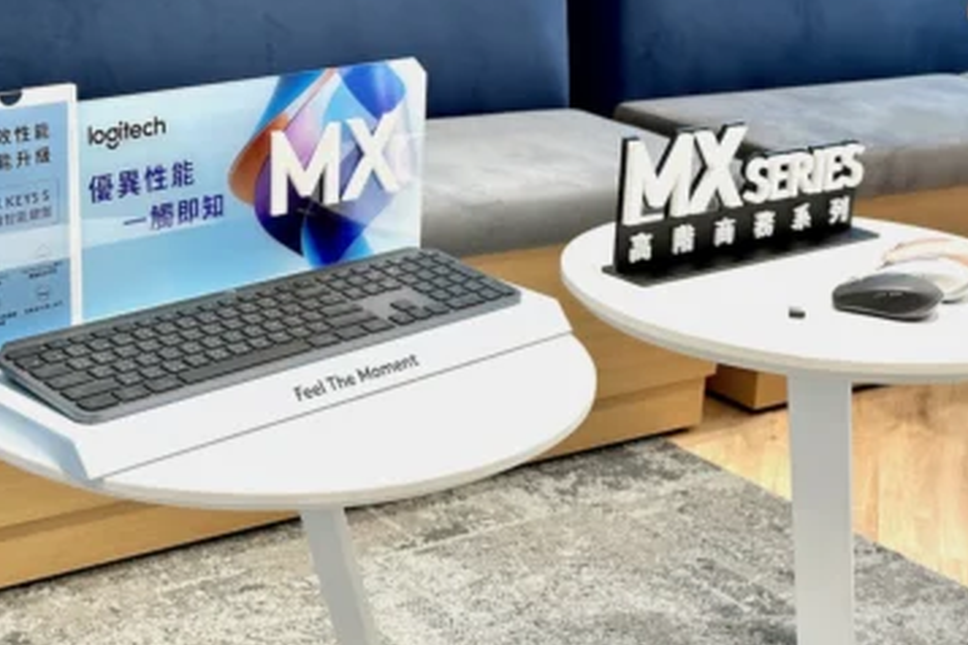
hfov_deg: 35.6
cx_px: 504
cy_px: 276
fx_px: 1506
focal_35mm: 56
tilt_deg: -16.7
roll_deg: -3.6
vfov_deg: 24.2
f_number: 1.78
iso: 125
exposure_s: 1/120
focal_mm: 6.86
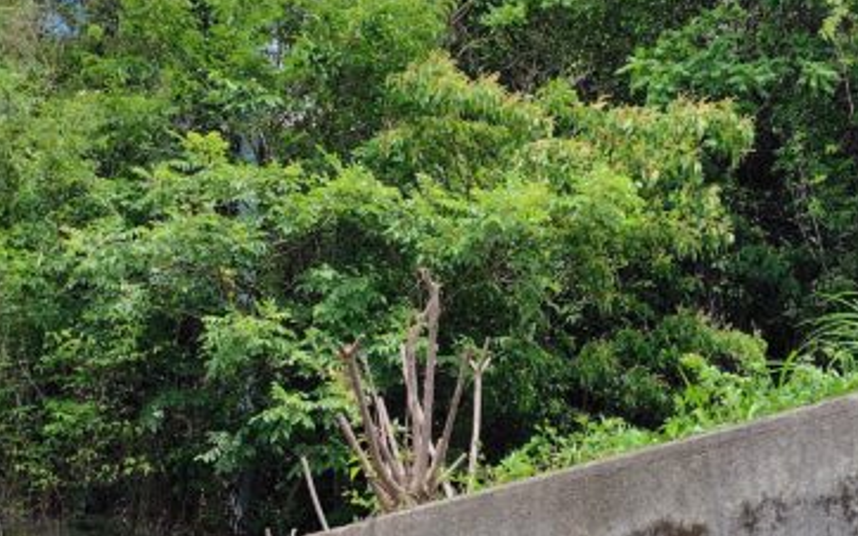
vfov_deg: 18.9
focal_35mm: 69
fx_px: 1613
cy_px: 292
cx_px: 436
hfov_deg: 29.8
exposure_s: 1/1276
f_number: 1.9
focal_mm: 5.6
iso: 50
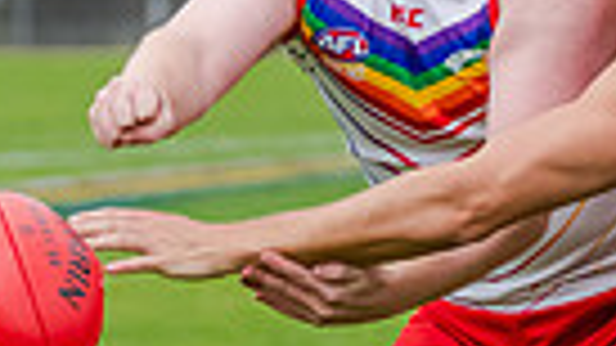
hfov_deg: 2.1
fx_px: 16706
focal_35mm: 1023
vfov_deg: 1.2
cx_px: 400
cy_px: 384
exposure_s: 1/1600
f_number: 5
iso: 800
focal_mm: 170
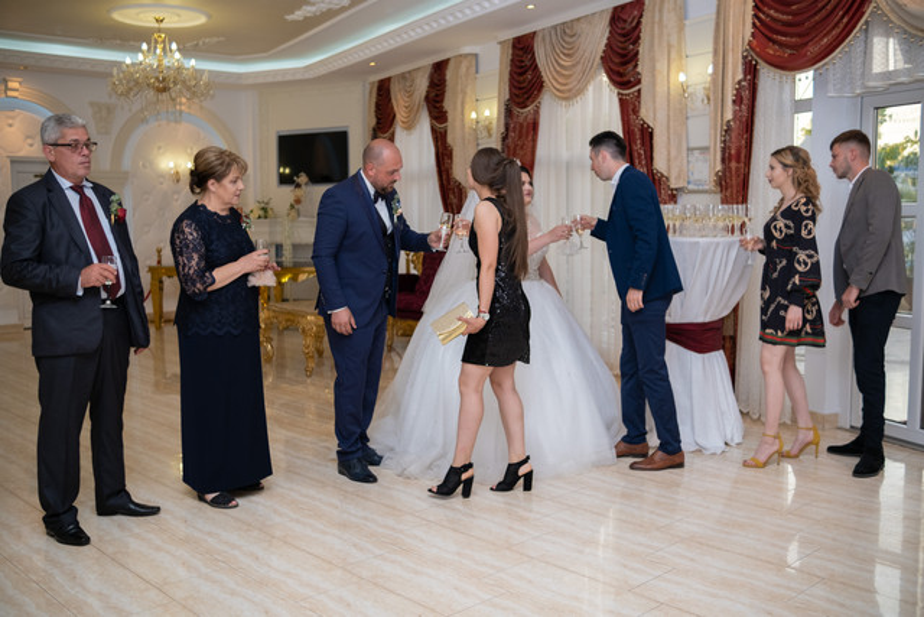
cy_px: 308
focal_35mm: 35
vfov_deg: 37.9
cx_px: 462
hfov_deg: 54.4
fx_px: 898
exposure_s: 1/250
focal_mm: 23
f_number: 2
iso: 400
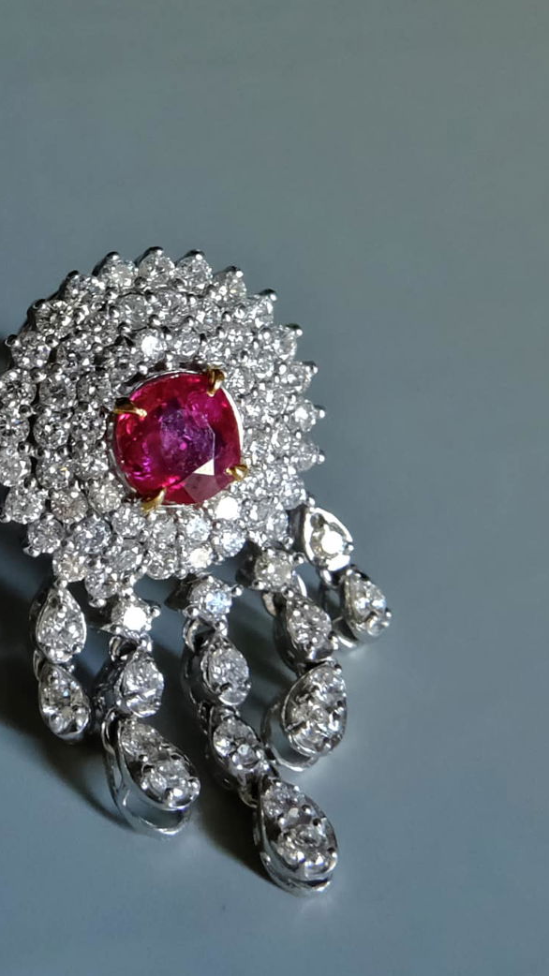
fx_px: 958
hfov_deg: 28.8
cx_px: -63
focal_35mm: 37
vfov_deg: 54.0
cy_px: 498
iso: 1600
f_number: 7.1
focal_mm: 15.2
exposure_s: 1/15
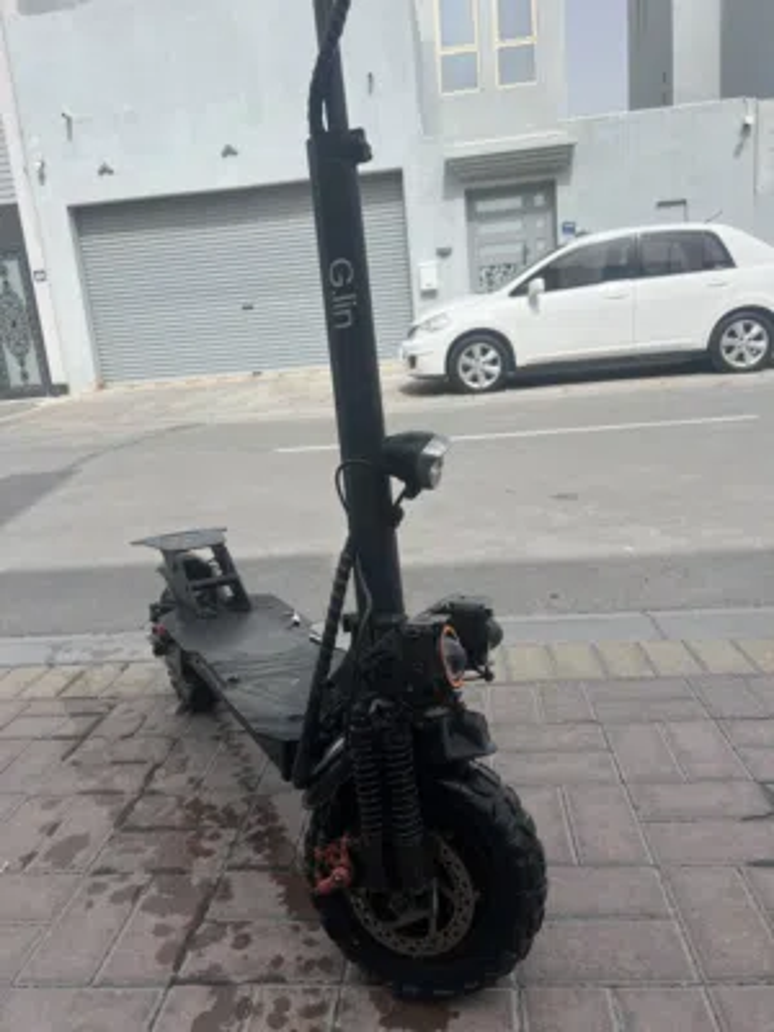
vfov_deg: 67.3
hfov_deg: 53.1
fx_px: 775
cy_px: 516
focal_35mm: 26
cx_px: 387
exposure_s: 1/4831
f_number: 1.5
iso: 50
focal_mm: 5.7
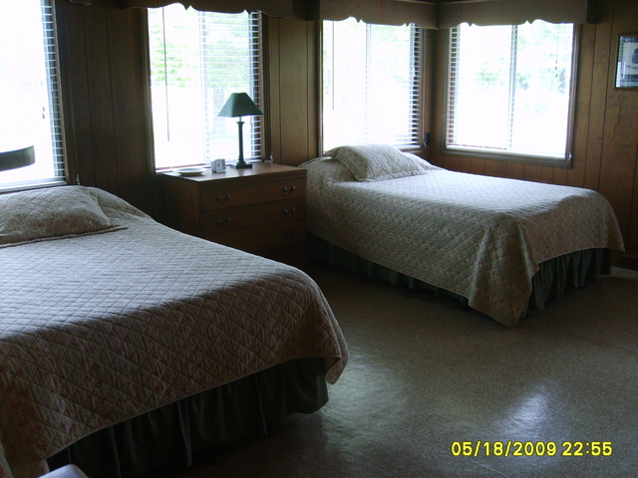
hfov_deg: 52.6
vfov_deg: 40.7
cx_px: 319
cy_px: 239
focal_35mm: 35
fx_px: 645
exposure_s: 1/30
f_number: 2.8
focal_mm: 5.8
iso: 133
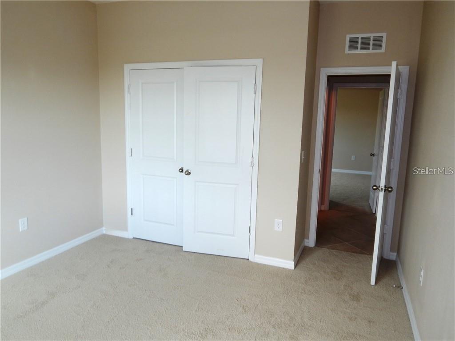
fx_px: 329
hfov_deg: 69.4
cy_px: 170
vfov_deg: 54.9
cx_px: 228
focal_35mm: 25
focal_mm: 4.5
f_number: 3.1
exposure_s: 1/40
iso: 125
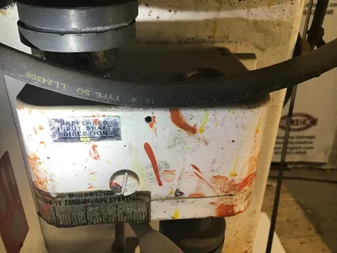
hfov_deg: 58.4
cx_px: 168
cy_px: 126
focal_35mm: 31
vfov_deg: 45.4
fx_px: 302
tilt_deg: -27.6
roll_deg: +0.3
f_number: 2.4
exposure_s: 1/30
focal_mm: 3.3
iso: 40
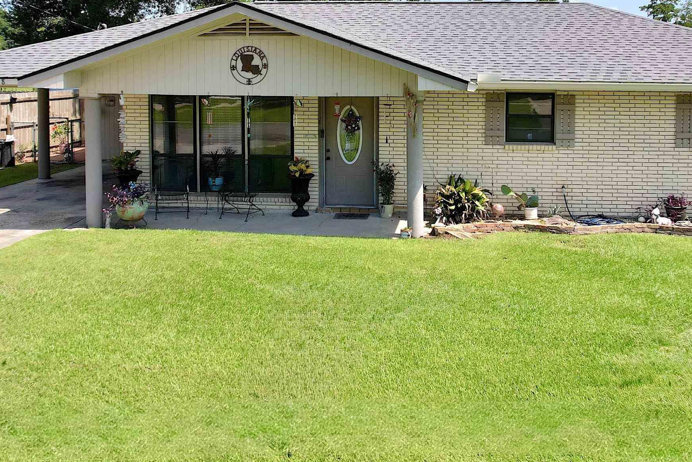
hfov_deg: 49.3
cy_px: 102
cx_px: 414
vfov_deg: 33.4
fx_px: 750
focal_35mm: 39
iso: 100
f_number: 2.8
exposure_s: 1/500
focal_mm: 8.38
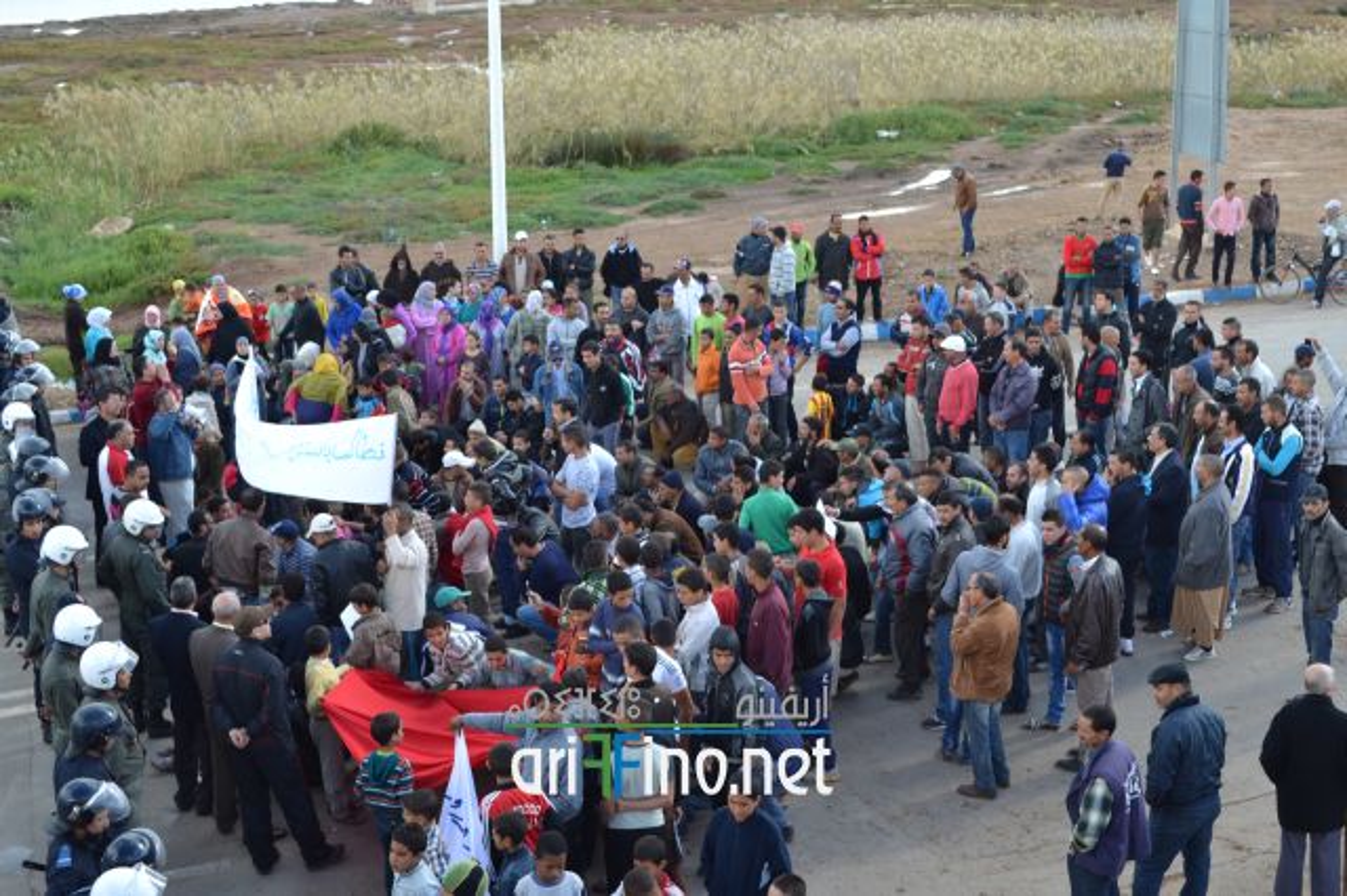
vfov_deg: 28.0
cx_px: 674
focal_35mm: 48
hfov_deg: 41.1
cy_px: 448
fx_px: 1795
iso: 100
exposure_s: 1/160
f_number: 6.3
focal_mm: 32
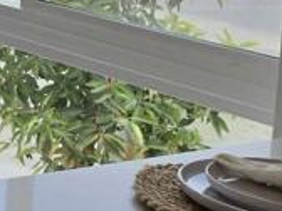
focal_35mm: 140
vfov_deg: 10.3
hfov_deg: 11.4
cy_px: -94
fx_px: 1141
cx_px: -418
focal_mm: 6.5
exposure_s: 1/2500
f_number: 1.4
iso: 64
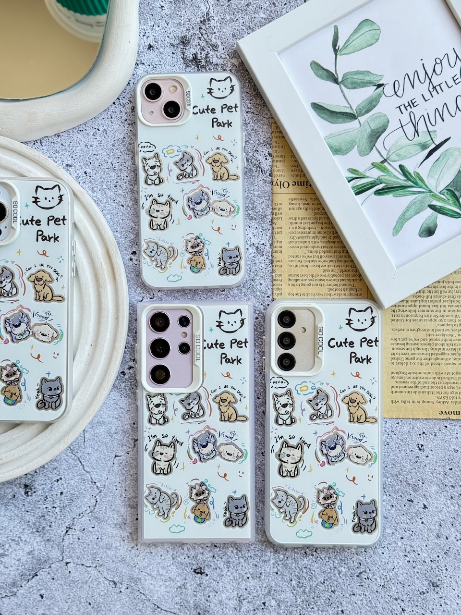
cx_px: 230
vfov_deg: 39.7
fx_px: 852
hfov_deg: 30.3
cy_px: 308
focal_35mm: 48
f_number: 1.78
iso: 64
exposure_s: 1/275
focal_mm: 6.76
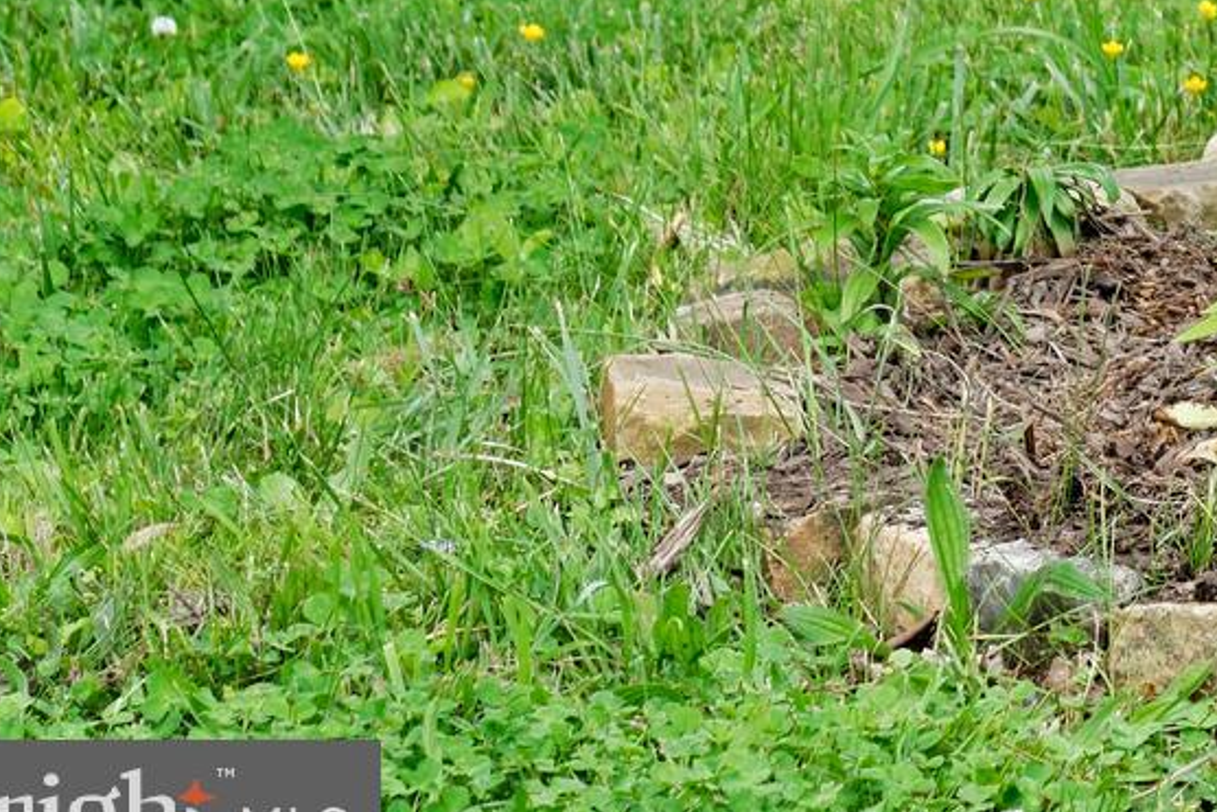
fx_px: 10211
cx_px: 2136
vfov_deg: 4.5
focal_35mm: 302
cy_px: -595
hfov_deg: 6.7
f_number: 5.6
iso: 320
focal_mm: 82
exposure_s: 1/200
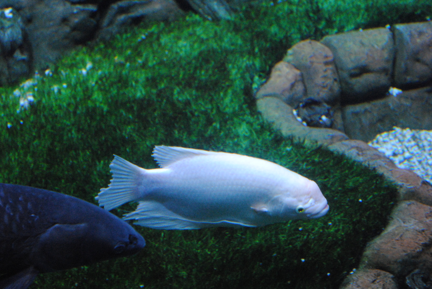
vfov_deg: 19.0
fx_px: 865
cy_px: 144
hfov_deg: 28.0
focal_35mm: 72
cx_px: 216
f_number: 5.3
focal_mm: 48
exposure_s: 1/25
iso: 1600
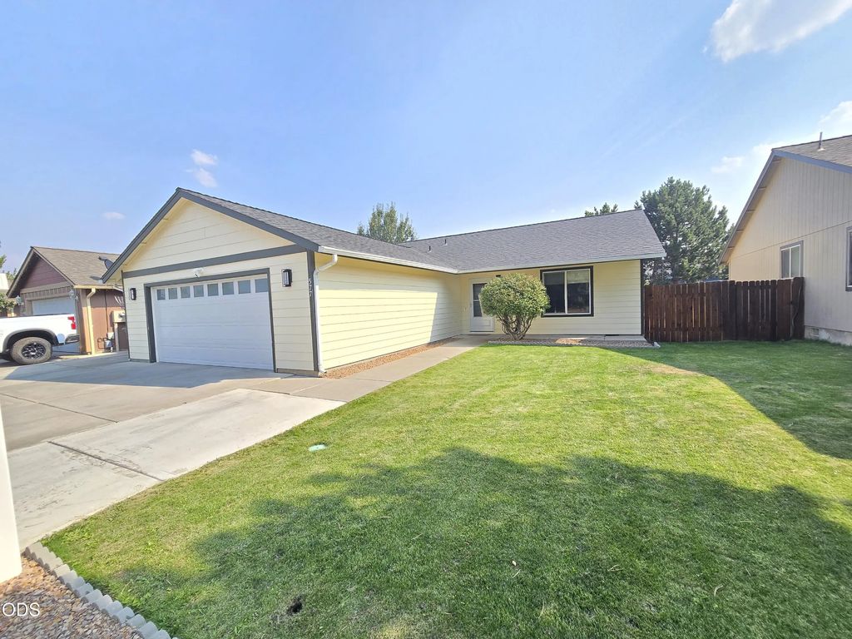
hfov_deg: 106.2
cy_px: 320
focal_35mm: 13
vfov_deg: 89.9
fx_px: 320
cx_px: 426
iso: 50
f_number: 2.2
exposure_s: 1/765
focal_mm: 2.2
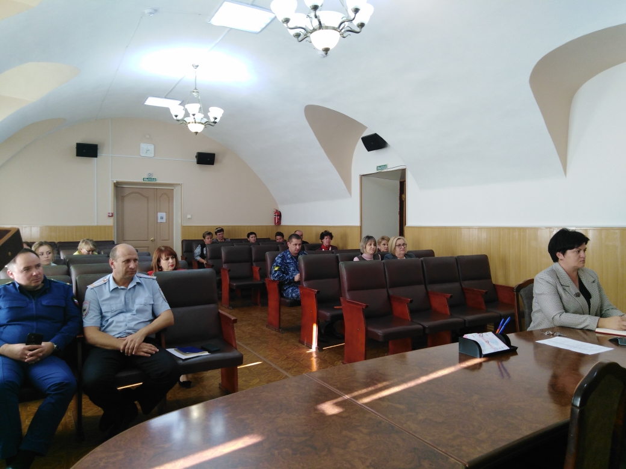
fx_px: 470
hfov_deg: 67.3
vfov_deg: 53.1
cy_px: 234
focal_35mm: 26
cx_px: 313
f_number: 2.2
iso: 99
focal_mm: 3.46
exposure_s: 1/32.5
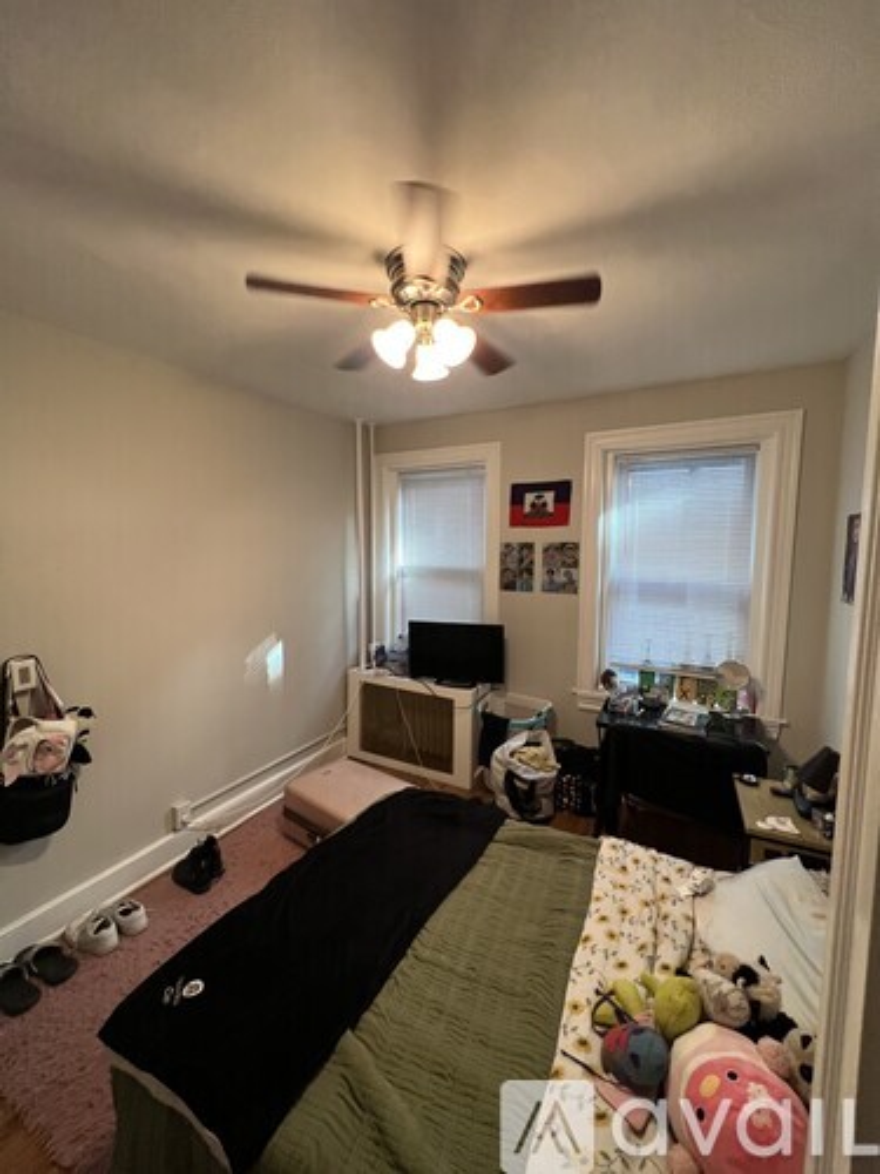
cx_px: 440
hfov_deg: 89.9
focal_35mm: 13
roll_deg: -0.4
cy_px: 587
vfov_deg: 106.2
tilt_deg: -5.4
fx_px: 441
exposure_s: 1/60
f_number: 1.8
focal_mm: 1.57
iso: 320
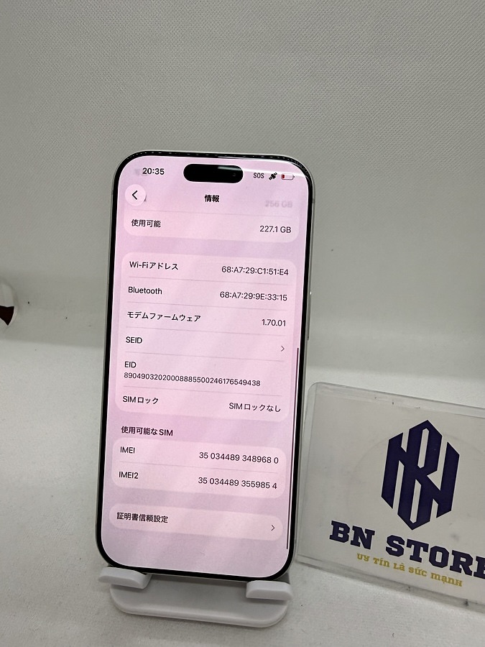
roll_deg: -3.1
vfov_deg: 69.4
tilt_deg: -20.5
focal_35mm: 25
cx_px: 242
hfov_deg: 54.9
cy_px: 324
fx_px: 467
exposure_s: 1/185
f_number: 2.2
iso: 40
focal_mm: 2.22
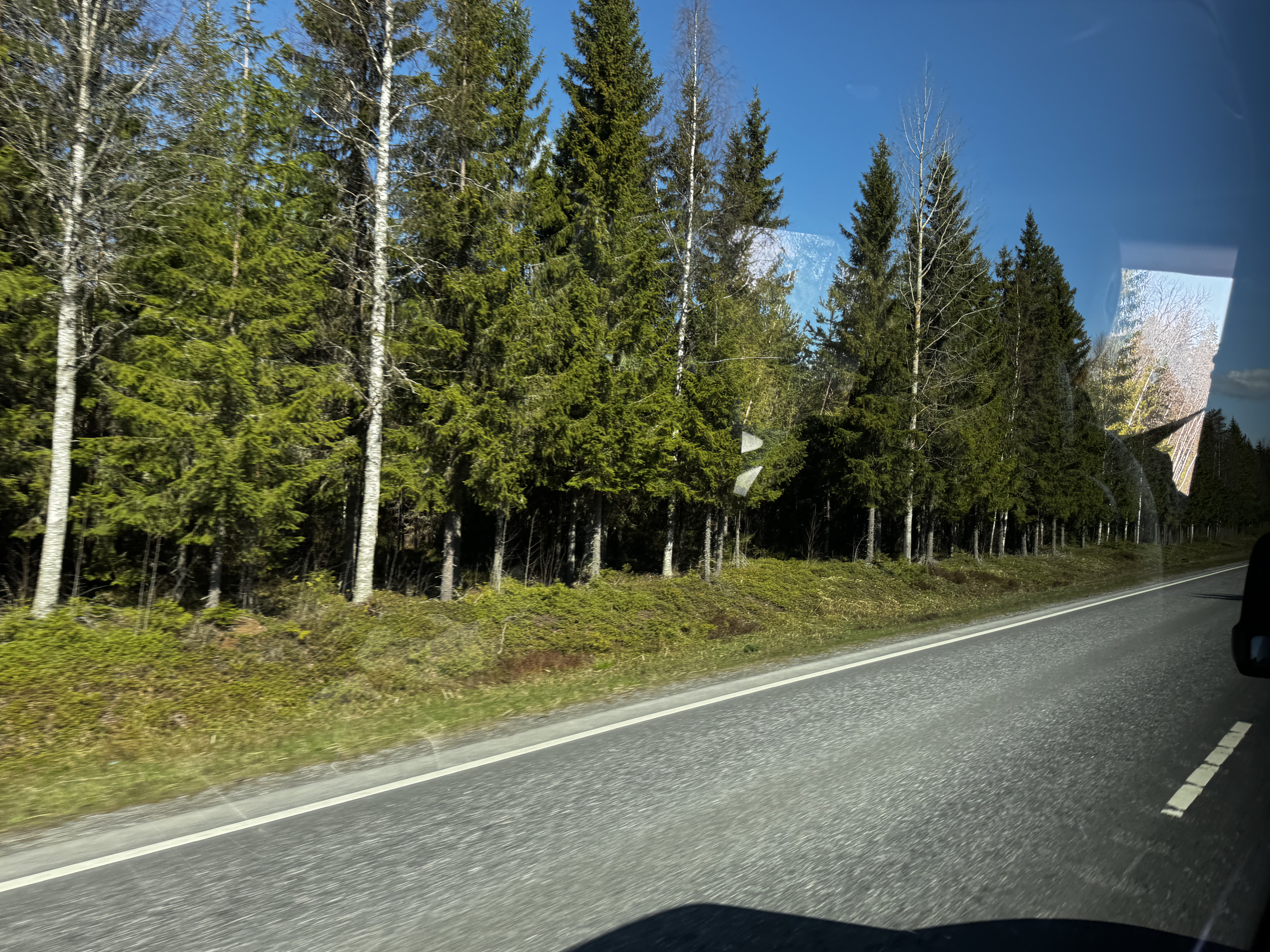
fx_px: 917
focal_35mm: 25
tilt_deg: +3.2
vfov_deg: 54.9
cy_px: 470
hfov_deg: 69.4
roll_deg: -0.4
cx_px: 646
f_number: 1.78
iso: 50
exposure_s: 1/130
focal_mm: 6.76
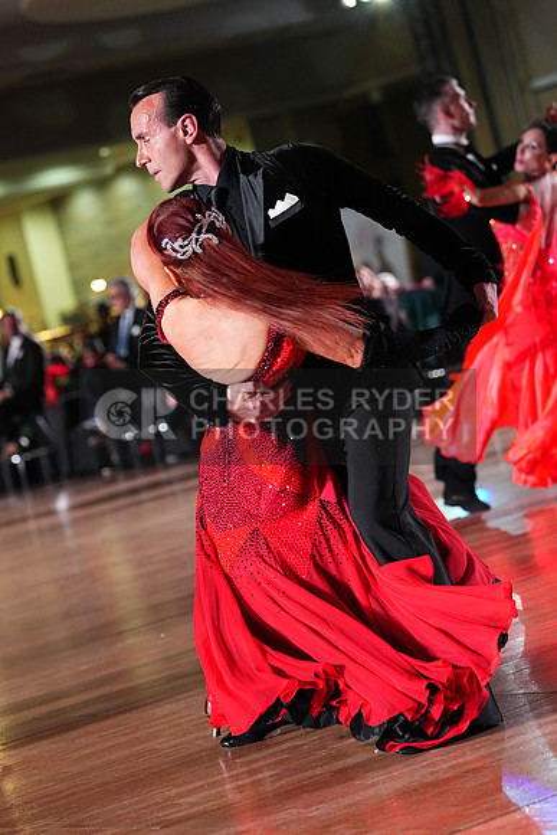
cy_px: 418
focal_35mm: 135
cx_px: 278
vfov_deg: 15.2
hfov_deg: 10.2
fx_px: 3131
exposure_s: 1/400
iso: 6400
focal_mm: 135
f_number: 4.5
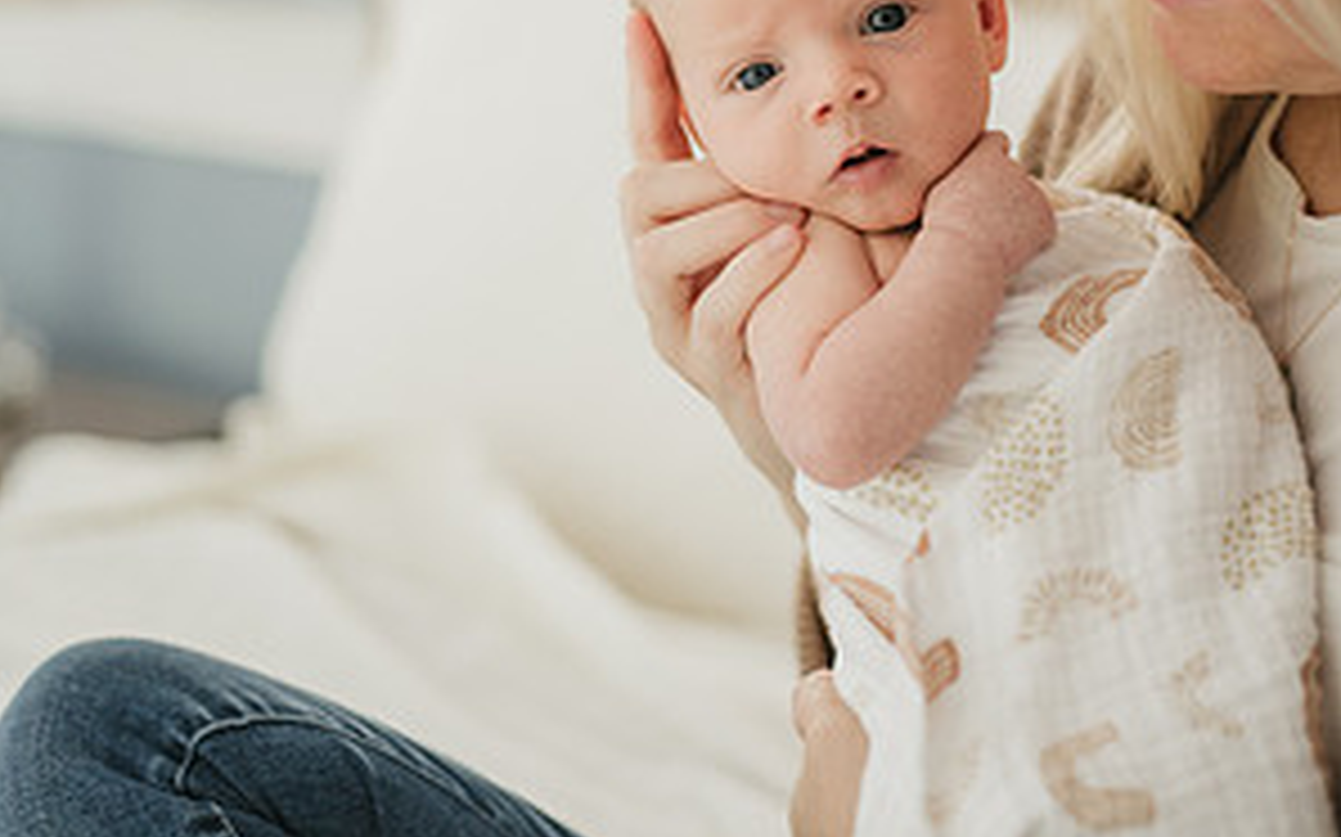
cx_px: 670
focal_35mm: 77
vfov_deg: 16.8
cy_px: 135
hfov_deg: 26.8
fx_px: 2813
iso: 1250
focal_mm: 50
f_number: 1.8
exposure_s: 1/250
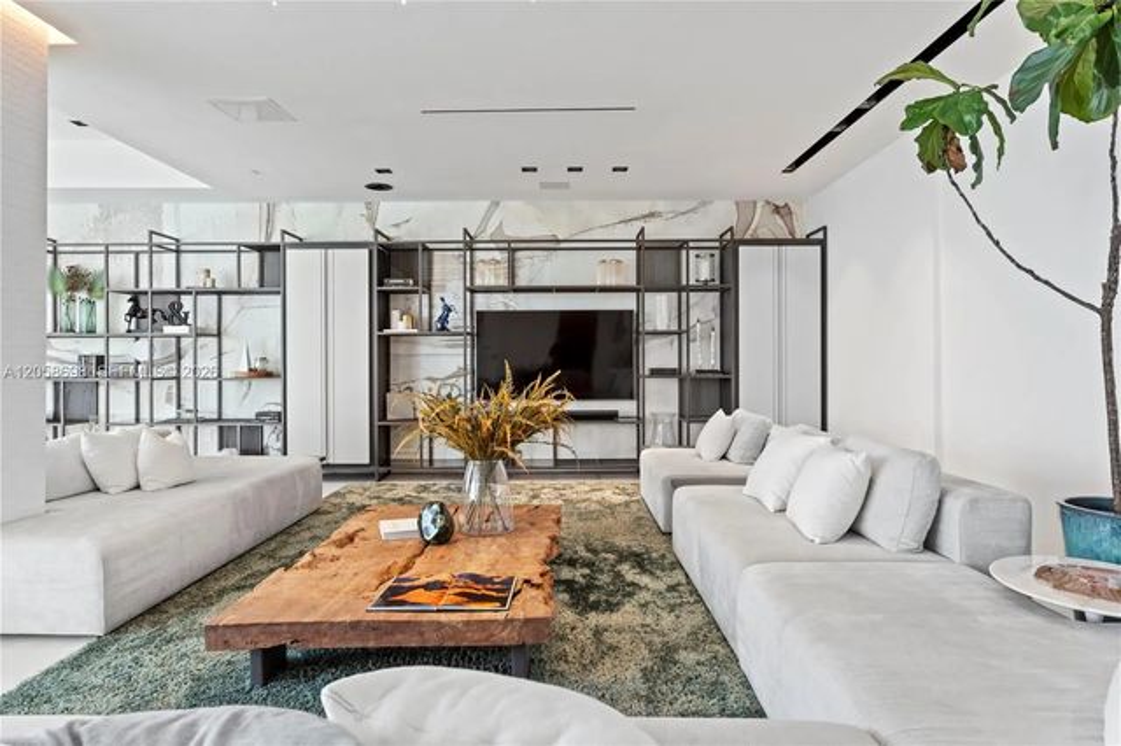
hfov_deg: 81.2
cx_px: 560
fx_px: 654
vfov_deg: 59.4
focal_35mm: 21
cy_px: 373
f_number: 6.3
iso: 1000
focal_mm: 21
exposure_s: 1/13
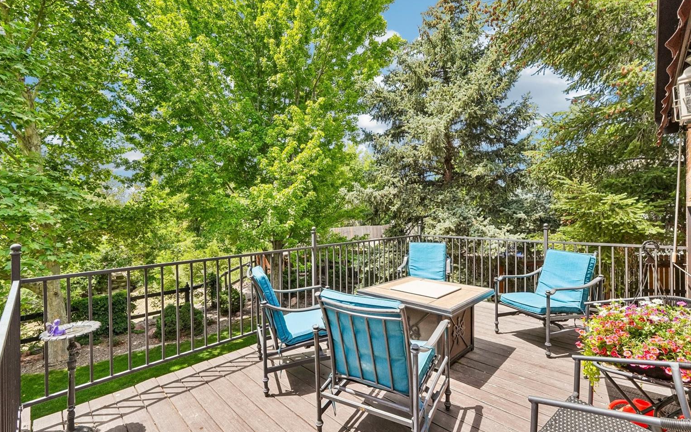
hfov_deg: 97.8
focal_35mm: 16
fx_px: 301
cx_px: 341
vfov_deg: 71.3
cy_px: 215
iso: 800
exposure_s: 1/400
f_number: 8
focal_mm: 10
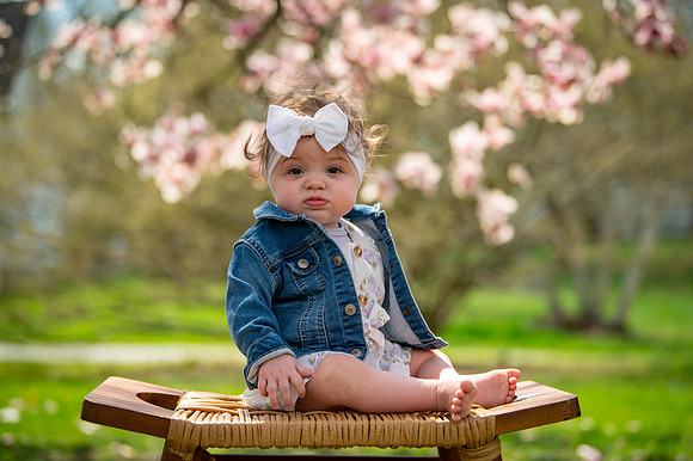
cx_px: 346
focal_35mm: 82
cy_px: 230
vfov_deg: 16.6
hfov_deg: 24.8
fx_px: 1578
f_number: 2.8
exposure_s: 1/3200
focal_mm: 82
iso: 320
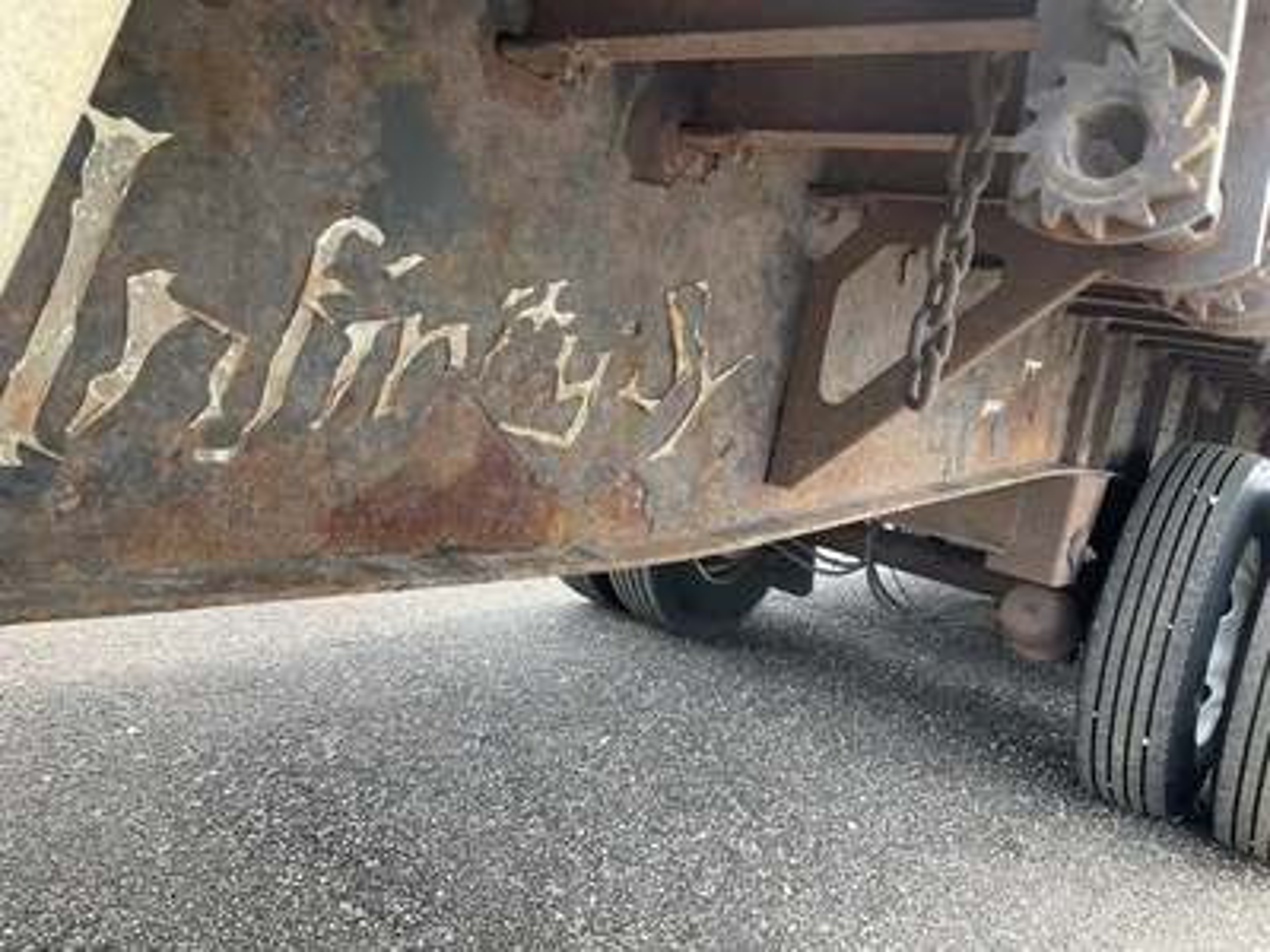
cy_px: 476
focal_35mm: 29
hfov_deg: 61.7
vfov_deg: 48.2
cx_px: 635
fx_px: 1064
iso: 32
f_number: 1.8
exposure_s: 1/172
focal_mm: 3
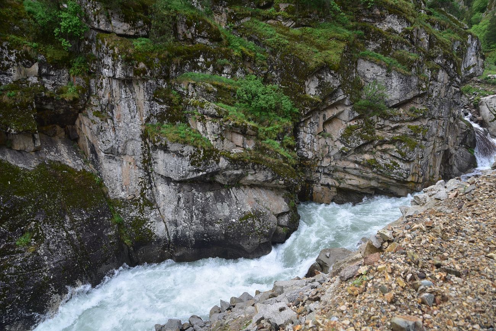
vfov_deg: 27.0
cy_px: 166
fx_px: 689
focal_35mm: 50
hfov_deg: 39.6
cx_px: 248
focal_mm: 50
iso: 160
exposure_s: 1/125
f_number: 5
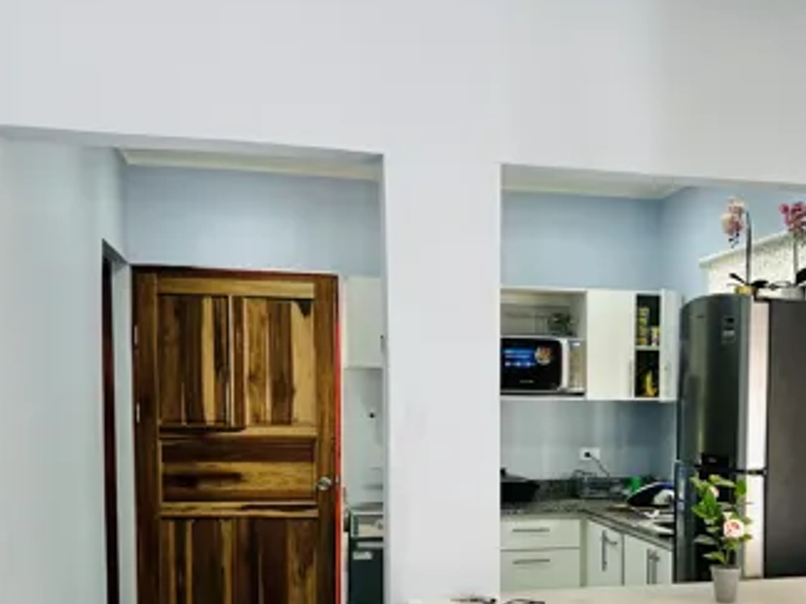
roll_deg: -1.1
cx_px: 613
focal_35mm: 47
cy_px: 457
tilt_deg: -4.5
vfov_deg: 30.3
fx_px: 1094
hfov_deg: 39.3
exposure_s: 1/125
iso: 100
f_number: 1.78
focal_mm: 6.86
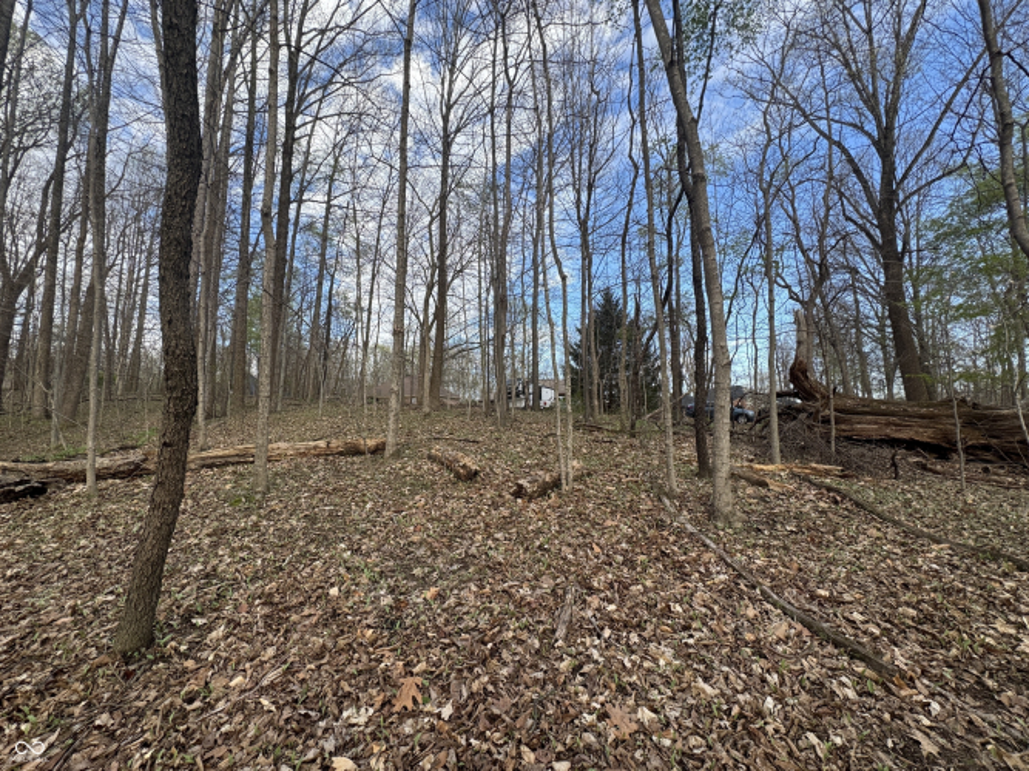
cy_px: 386
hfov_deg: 102.1
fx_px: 416
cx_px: 514
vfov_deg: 85.7
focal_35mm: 14
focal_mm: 2.22
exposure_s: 1/425
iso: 40
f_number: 2.2
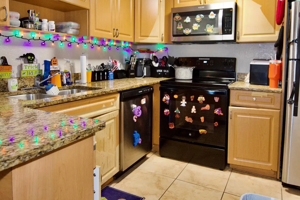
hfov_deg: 69.4
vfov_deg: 49.2
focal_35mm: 26
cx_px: 151
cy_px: 77
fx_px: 217
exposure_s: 1/60
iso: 2500
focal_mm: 14
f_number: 4
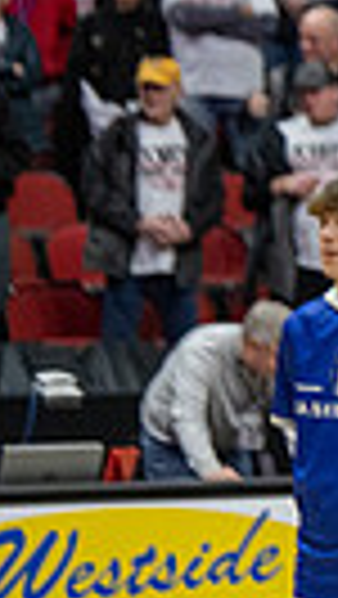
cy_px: 321
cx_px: 1271
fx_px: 5105
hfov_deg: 3.6
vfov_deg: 6.7
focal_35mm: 321
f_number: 2.8
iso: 2500
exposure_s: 1/800
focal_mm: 70
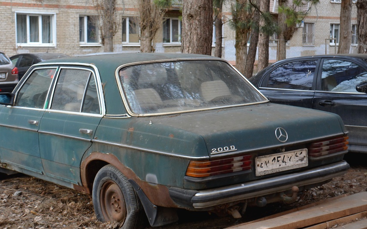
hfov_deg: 36.2
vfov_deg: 23.1
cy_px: 100
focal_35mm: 56
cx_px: 160
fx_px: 560
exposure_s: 1/80
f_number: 4.5
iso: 400
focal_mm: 26
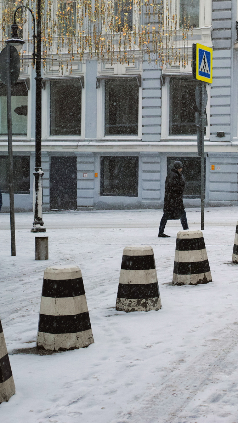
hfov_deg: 16.6
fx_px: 797
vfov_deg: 29.7
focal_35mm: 71
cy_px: 212
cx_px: 244
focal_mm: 30
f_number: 4.5
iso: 100
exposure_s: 1/125
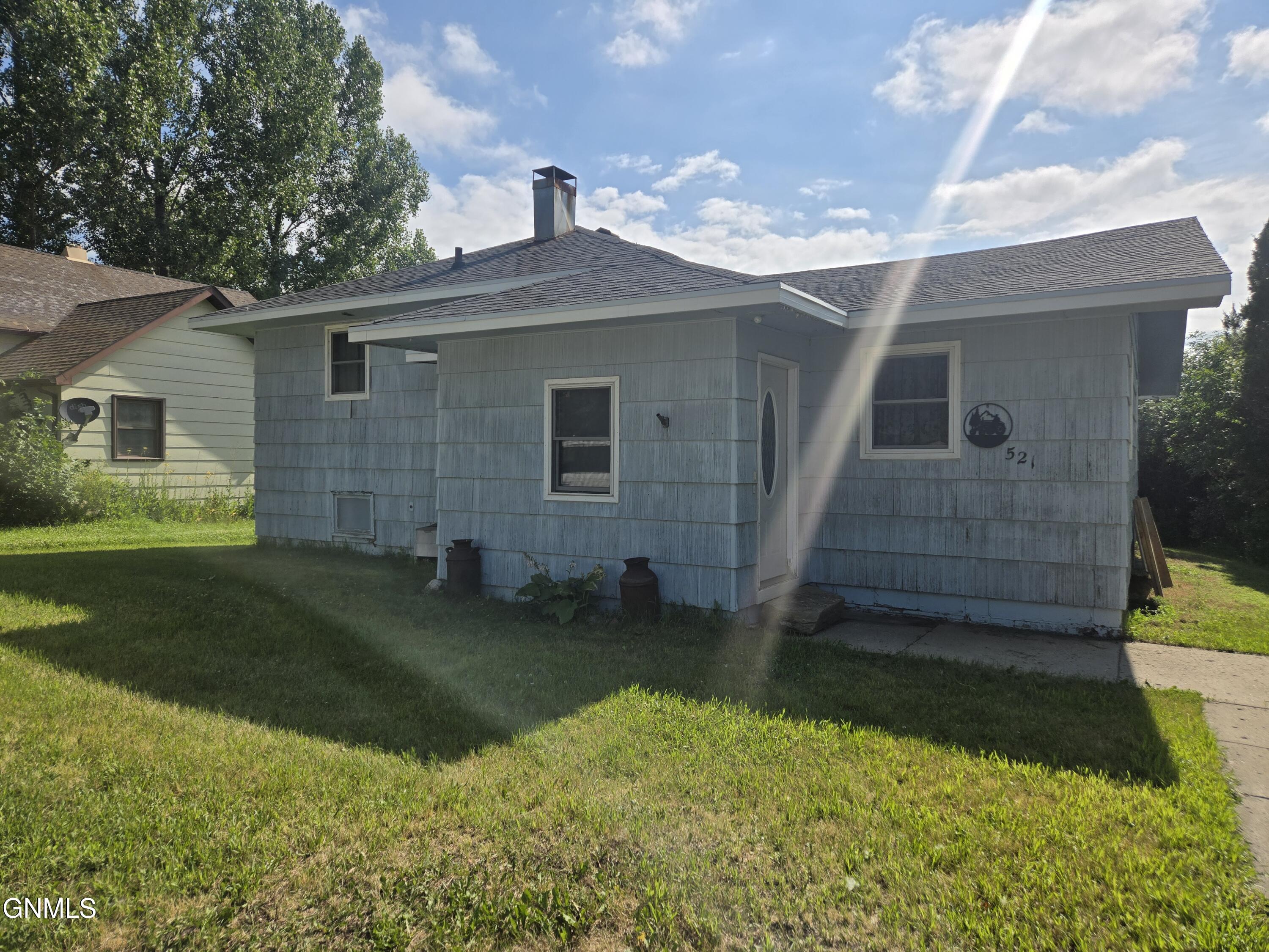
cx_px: 634
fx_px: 843
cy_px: 476
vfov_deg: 58.9
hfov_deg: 73.9
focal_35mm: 23
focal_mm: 5.4
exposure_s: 1/4364
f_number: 1.8
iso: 25
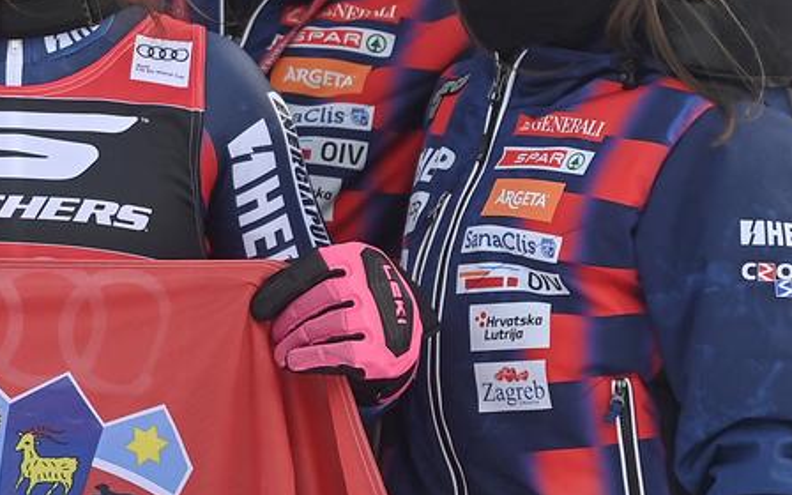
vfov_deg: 2.3
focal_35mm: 582
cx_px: 72
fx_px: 12562
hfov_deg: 3.6
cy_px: 312
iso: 200
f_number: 2.8
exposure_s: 1/1250
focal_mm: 160
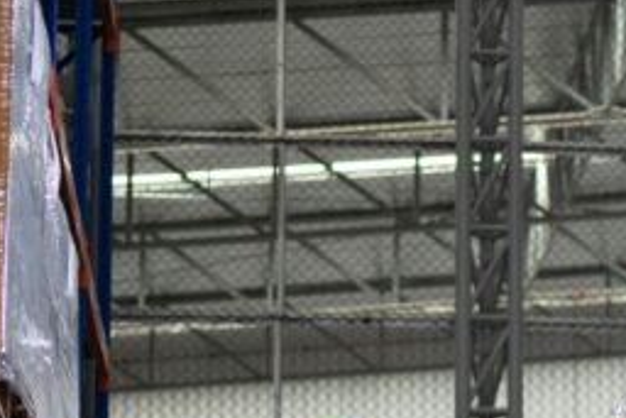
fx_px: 3132
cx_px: 650
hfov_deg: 11.3
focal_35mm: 180
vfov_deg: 7.6
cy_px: 468
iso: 320
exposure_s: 1/320
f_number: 1.8
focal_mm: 45
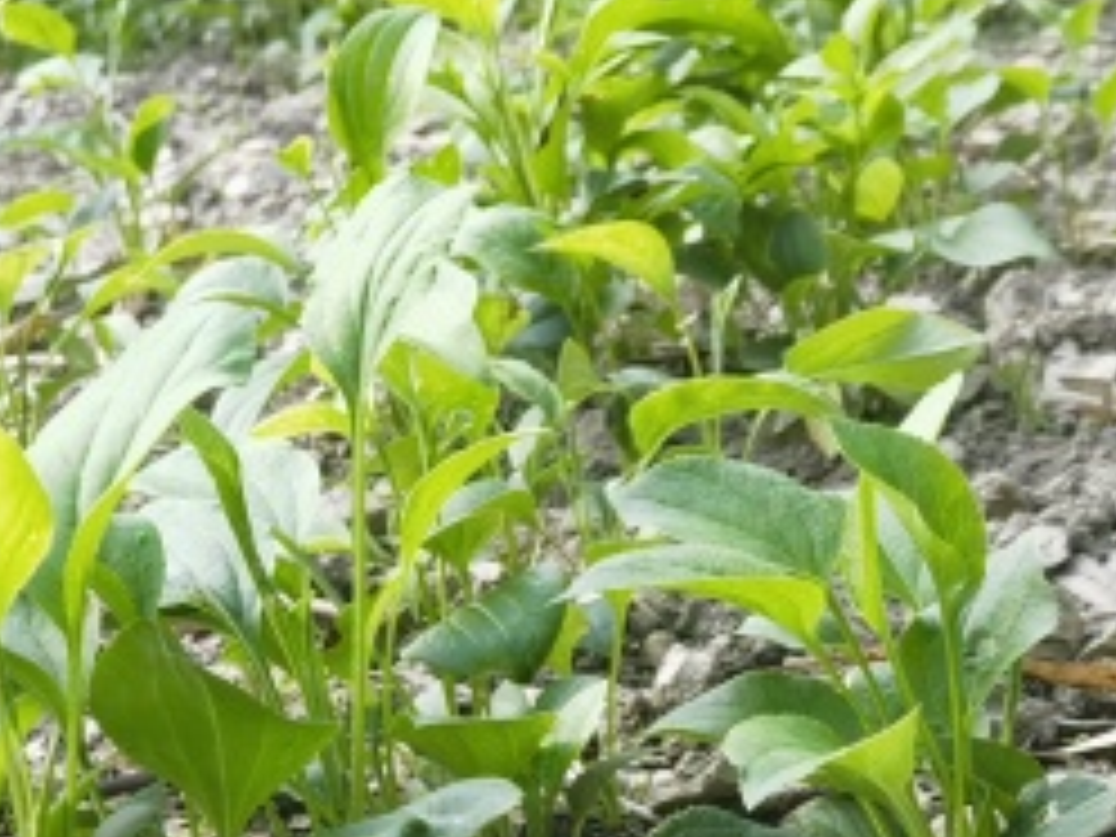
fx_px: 2805
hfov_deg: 21.9
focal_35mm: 87
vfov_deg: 16.5
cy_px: 878
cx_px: 94
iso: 80
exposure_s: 1/99.9
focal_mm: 6.67
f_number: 1.9
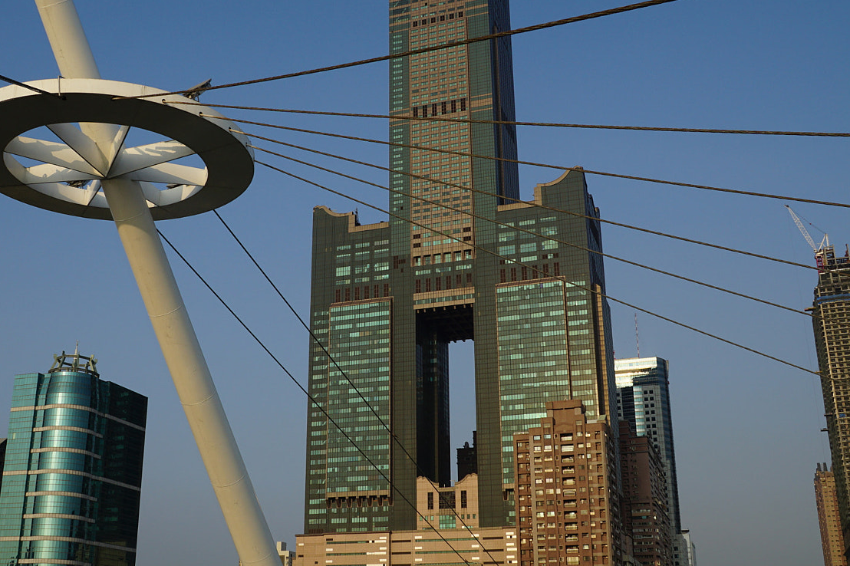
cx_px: 357
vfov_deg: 34.2
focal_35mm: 39
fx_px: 921
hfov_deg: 49.4
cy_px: 275
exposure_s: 1/250
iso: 100
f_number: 8
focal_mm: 18
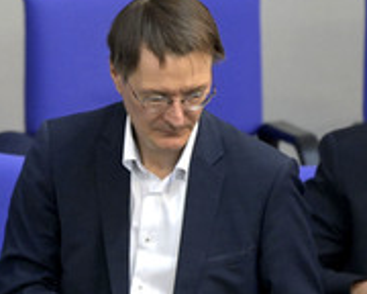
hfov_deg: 2.6
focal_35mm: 754
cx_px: -17
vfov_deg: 2.1
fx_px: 8190
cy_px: 276
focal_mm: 320
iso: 8000
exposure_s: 1/400
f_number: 5.6
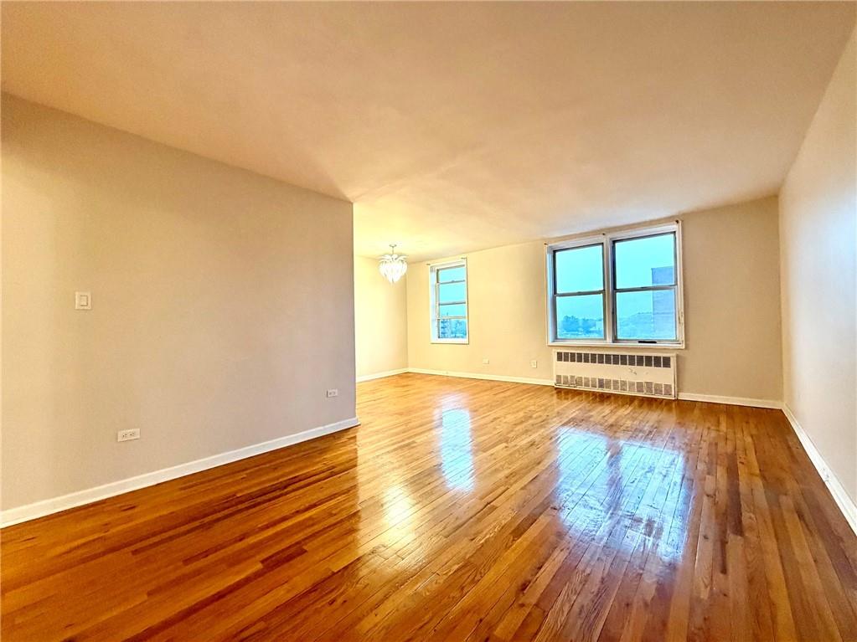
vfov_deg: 85.7
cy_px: 321
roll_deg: +1.2
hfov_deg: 102.1
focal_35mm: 14
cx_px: 428
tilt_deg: +0.5
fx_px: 347
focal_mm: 2.22
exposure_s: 1/60
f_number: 2.2
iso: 320
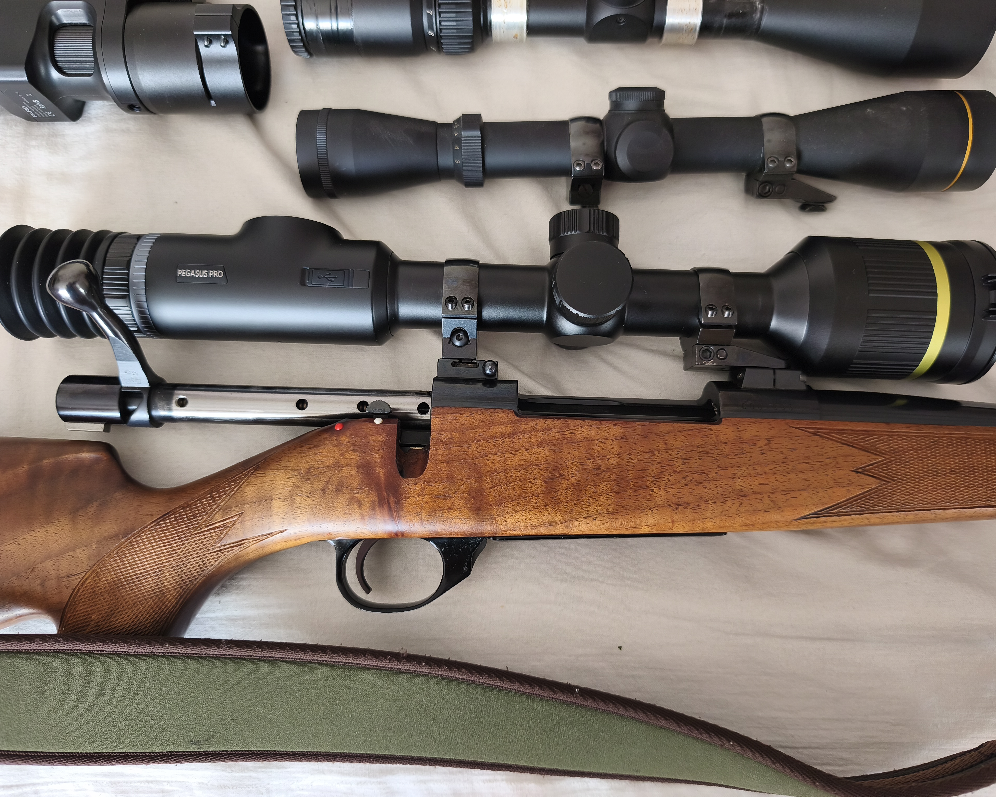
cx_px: 518
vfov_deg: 58.8
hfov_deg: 70.3
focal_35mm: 24
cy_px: 399
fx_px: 707
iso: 400
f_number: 1.65
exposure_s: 1/50
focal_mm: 6.18
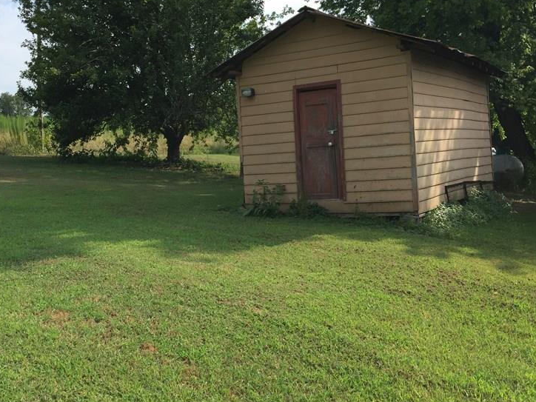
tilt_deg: -2.7
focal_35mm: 41
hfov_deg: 45.6
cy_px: 167
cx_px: 230
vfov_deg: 35.1
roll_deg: +3.1
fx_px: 635
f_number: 2.2
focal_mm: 4.15
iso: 32
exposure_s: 1/1647
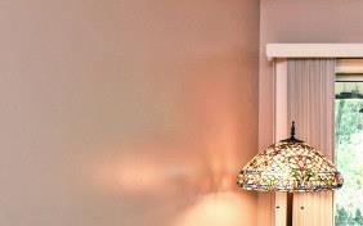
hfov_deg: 22.1
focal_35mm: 76
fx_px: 752
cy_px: 149
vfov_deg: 17.1
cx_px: 554
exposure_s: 1/60
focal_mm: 14
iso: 400
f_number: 4
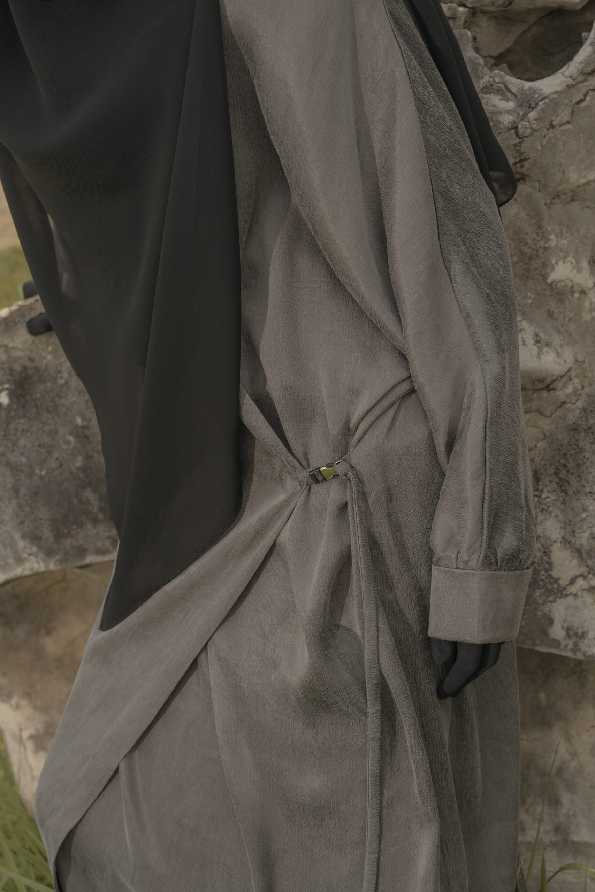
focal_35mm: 50
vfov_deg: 39.7
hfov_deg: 27.0
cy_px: 446
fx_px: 1237
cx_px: 298
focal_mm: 49.9
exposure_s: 1/100
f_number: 6.3
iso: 125
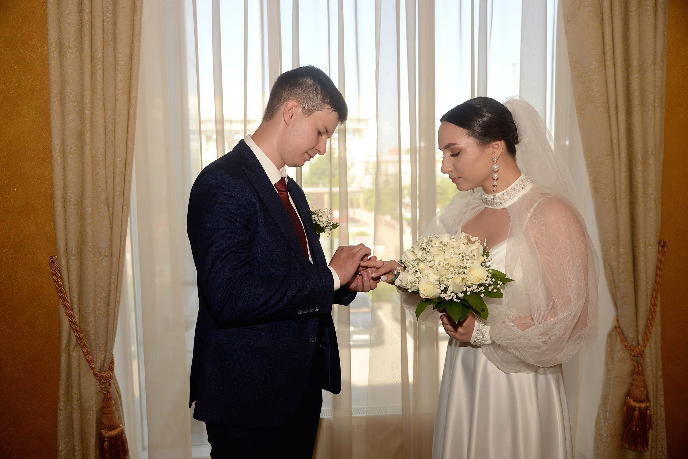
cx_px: 344
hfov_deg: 61.9
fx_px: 574
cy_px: 230
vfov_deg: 43.6
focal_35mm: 30
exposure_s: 1/125
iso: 250
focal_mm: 30
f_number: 4
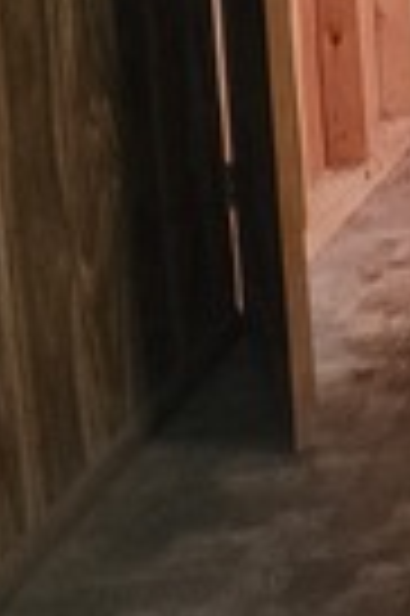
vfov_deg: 16.4
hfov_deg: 8.9
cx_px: 1392
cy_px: -346
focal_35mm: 112
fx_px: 1918
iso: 250
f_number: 1.8
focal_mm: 6.4
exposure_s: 1/10
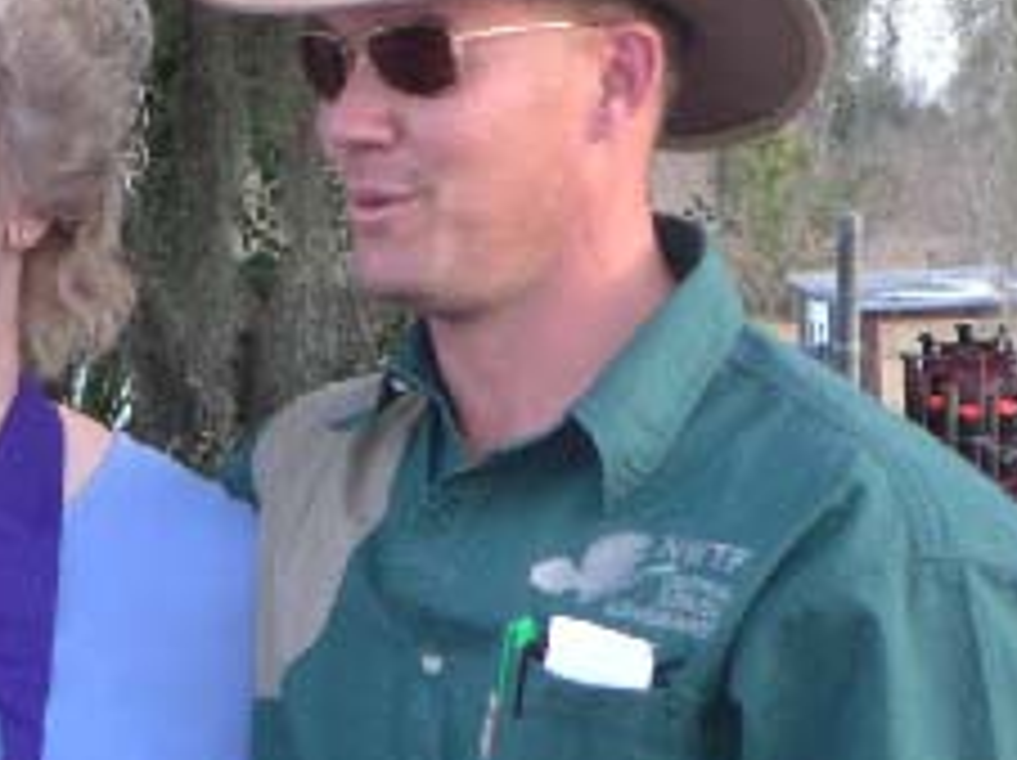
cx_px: 104
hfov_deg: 8.0
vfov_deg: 6.0
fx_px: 7220
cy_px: 304
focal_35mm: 246
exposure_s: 1/100
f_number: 3.6
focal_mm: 17.1
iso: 160
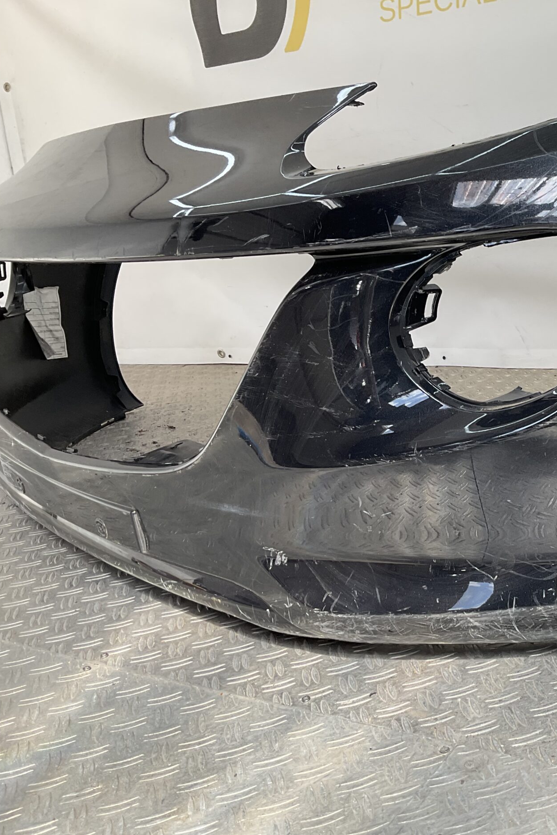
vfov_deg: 47.4
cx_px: 512
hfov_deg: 31.0
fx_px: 951
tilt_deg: -17.3
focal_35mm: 41
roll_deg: +6.1
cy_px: 425
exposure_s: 1/284
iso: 16
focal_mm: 3
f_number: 1.8
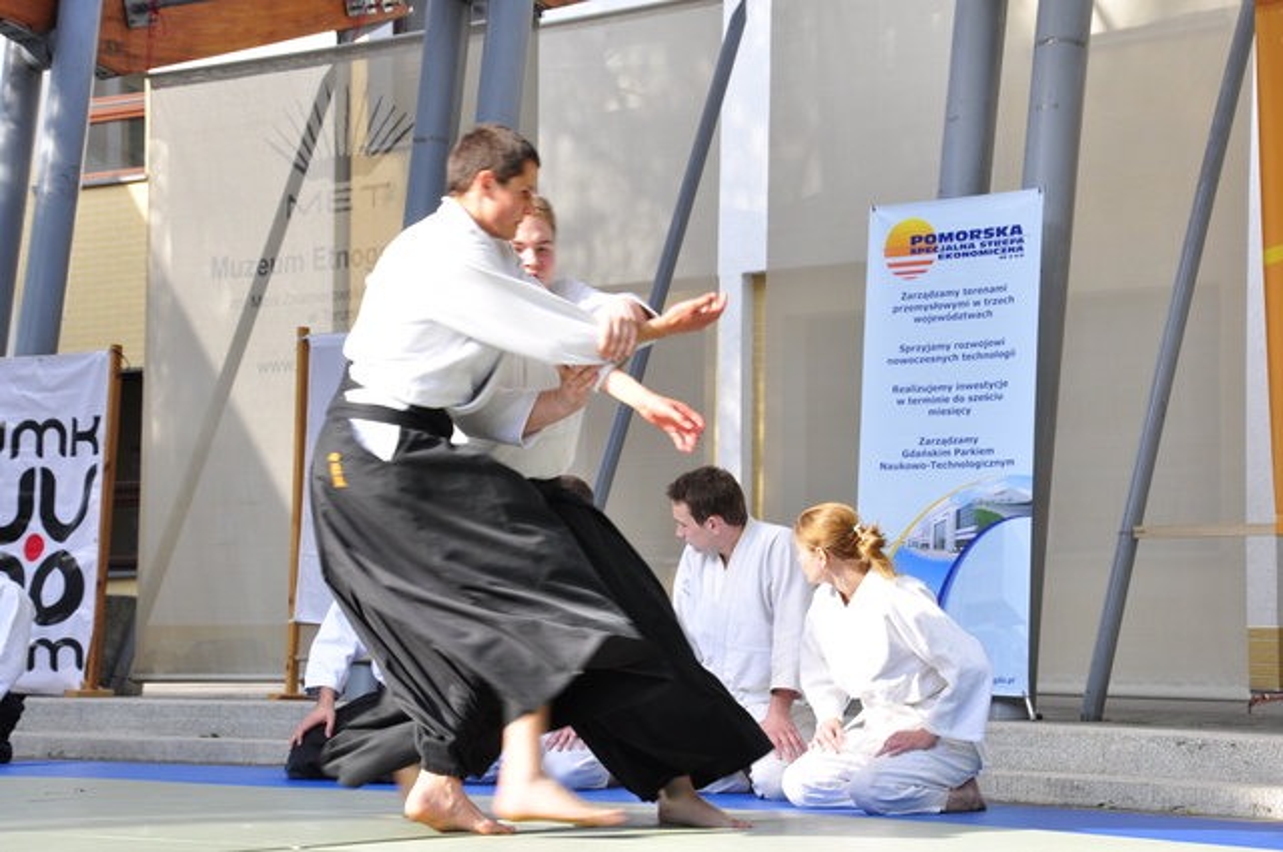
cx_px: 642
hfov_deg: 26.0
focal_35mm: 78
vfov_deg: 17.4
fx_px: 2776
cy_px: 426
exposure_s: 1/160
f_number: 9
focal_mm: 52
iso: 320
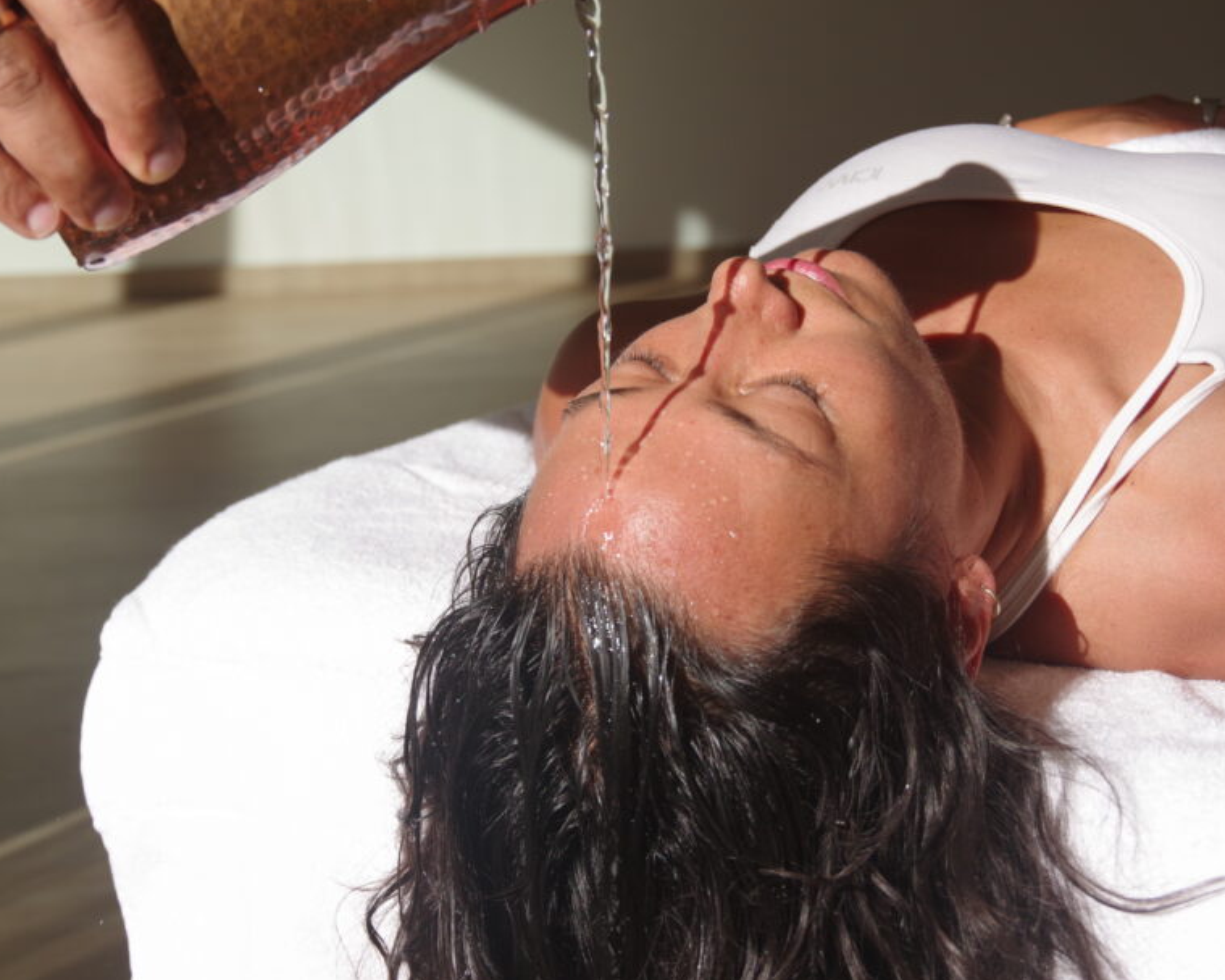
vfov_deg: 20.2
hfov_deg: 25.0
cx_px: 516
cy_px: 456
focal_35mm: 76
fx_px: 2755
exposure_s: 1/800
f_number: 6.3
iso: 200
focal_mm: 40
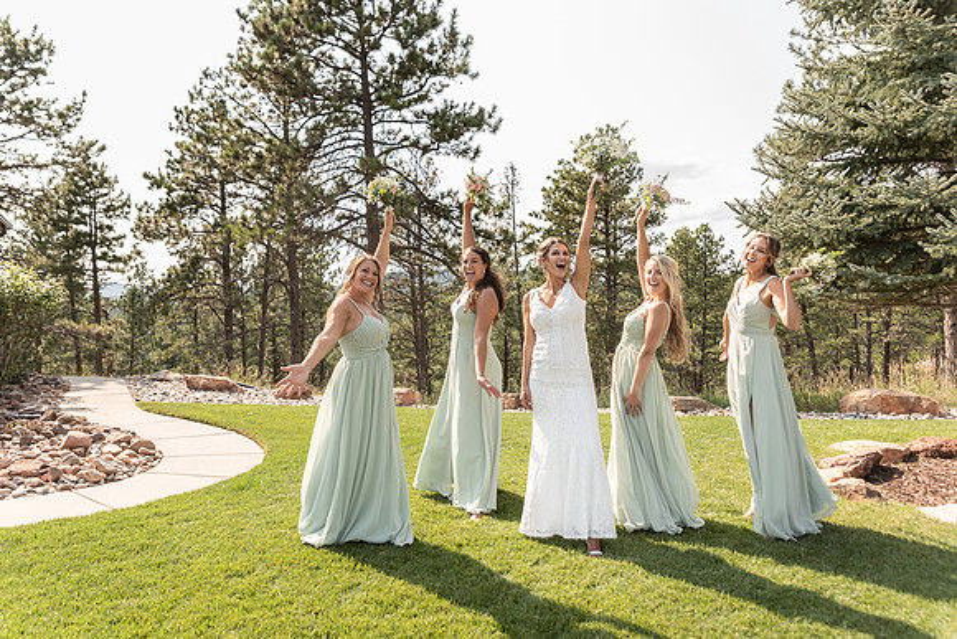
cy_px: 320
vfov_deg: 49.6
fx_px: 691
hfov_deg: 69.4
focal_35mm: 26
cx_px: 478
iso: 80
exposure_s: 1/160
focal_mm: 26
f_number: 4.5
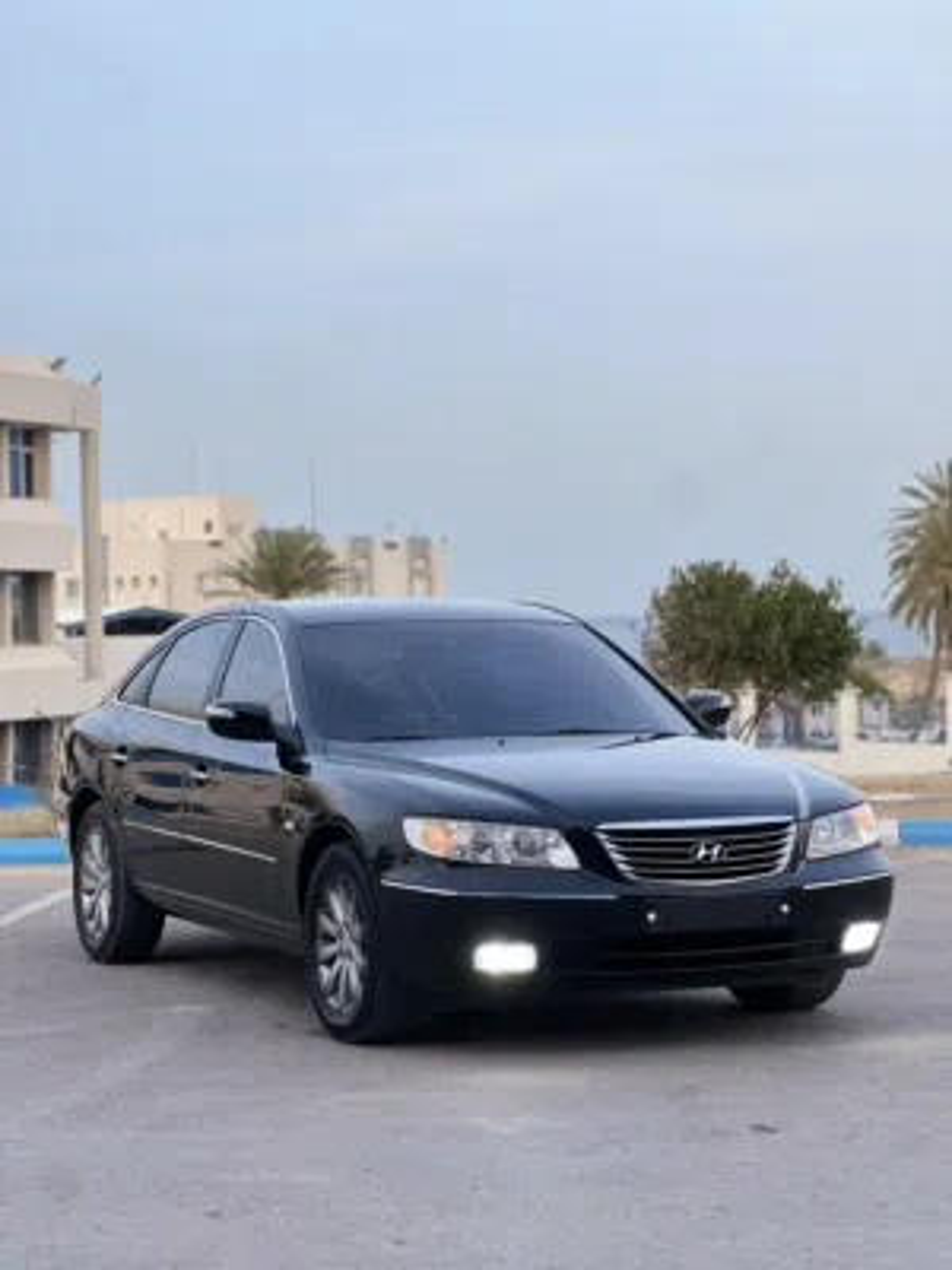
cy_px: 635
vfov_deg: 25.3
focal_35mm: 77
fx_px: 2824
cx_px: 476
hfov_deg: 19.1
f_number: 2.8
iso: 32
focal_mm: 9
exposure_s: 1/121
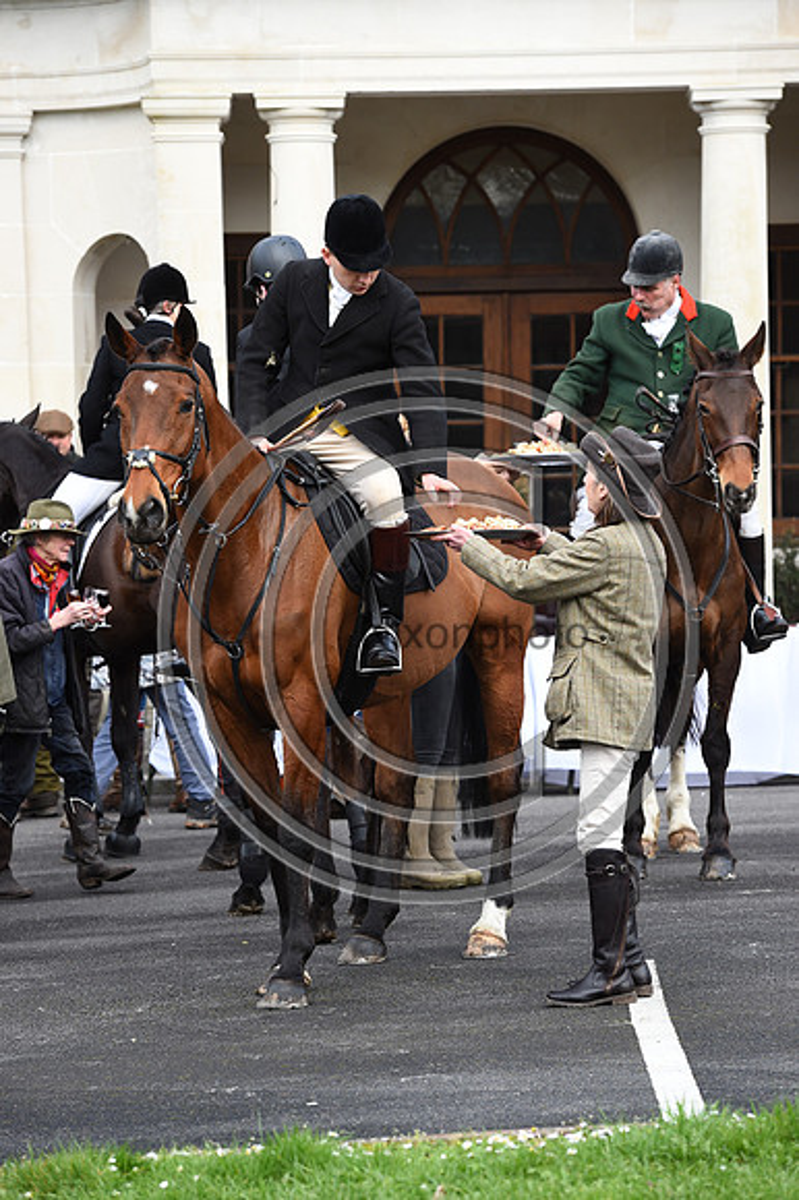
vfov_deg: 12.8
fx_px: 5333
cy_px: 600
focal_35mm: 160
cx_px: 400
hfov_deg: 8.6
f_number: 7.1
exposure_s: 1/800
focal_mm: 160
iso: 800
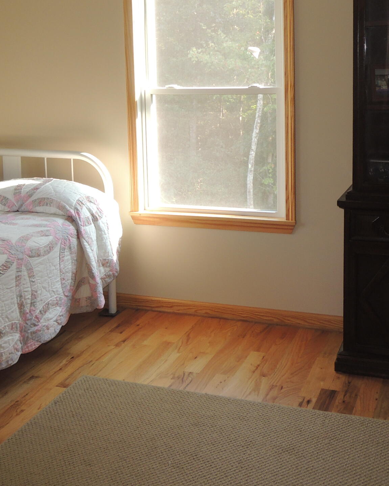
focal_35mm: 49
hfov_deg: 30.8
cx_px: 161
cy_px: 151
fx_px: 705
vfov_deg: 37.5
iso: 100
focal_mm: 4.3
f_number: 2.8
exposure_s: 1/40
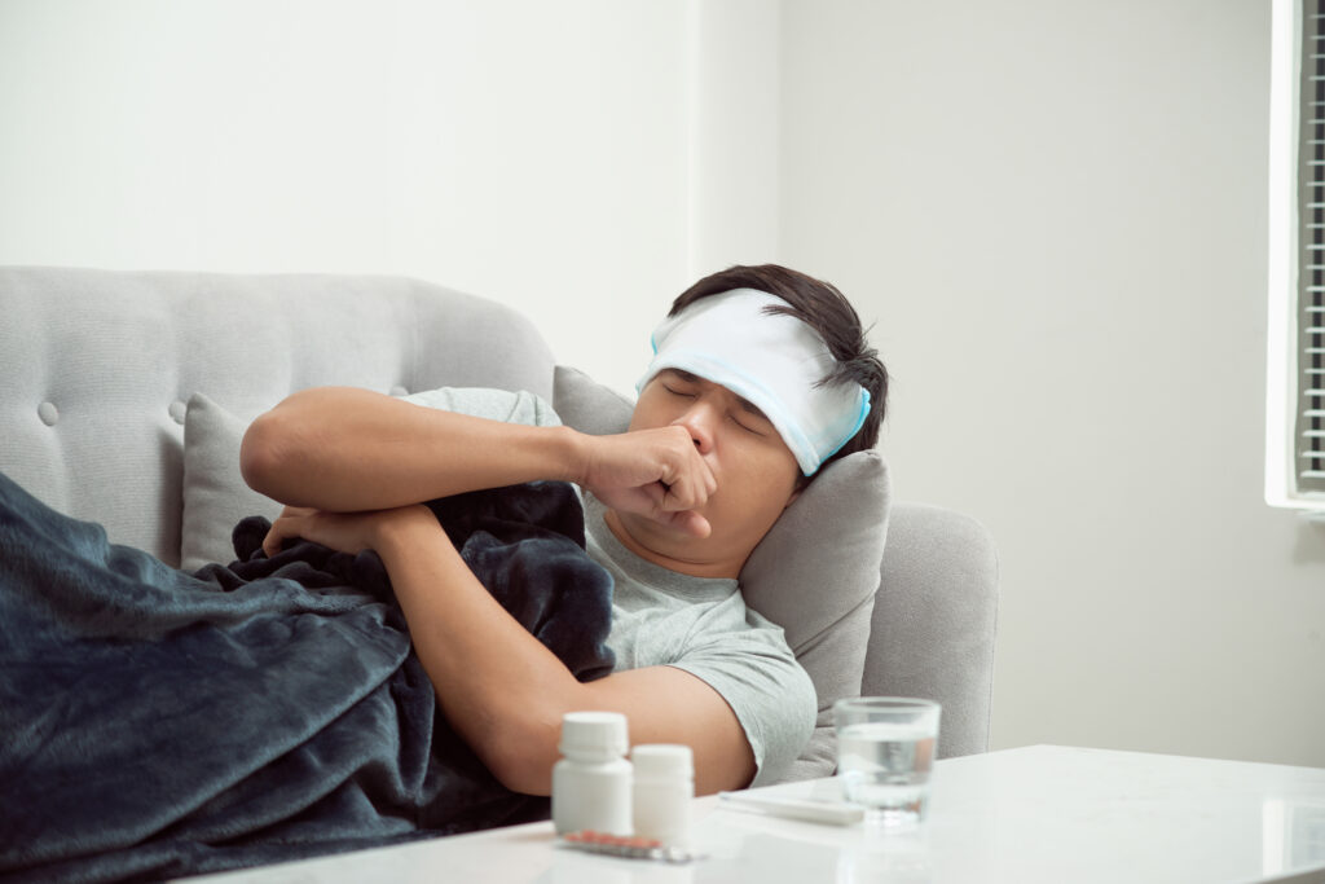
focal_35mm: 95
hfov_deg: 21.5
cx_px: 662
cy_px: 442
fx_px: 3497
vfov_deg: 14.4
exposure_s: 1/160
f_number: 4
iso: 200
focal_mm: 95
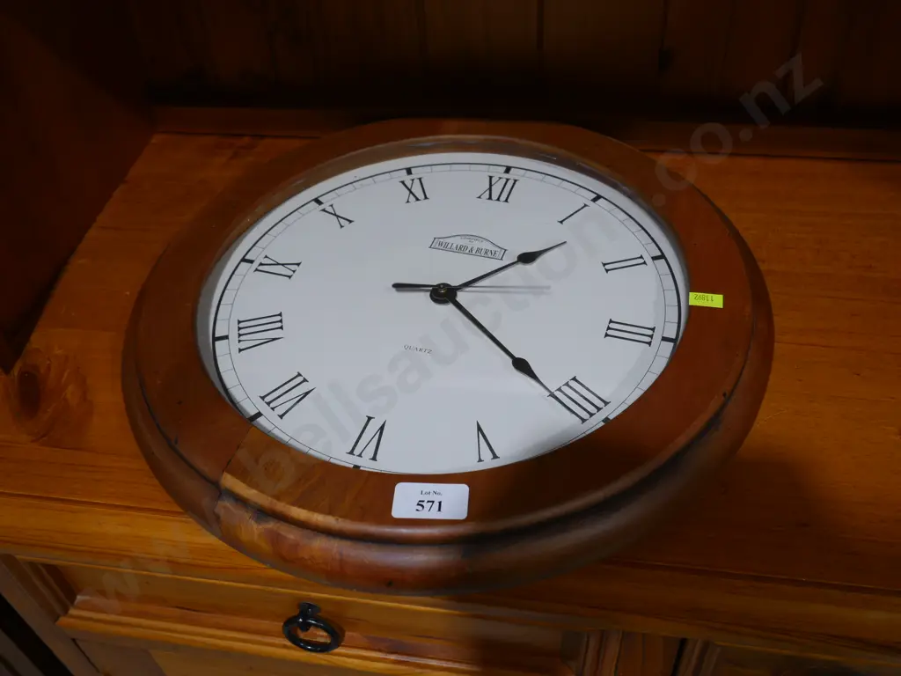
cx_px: 450
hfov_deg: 54.0
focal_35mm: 34
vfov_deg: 41.8
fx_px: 885
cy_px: 338
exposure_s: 1/60
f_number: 4.5
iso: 200
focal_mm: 17
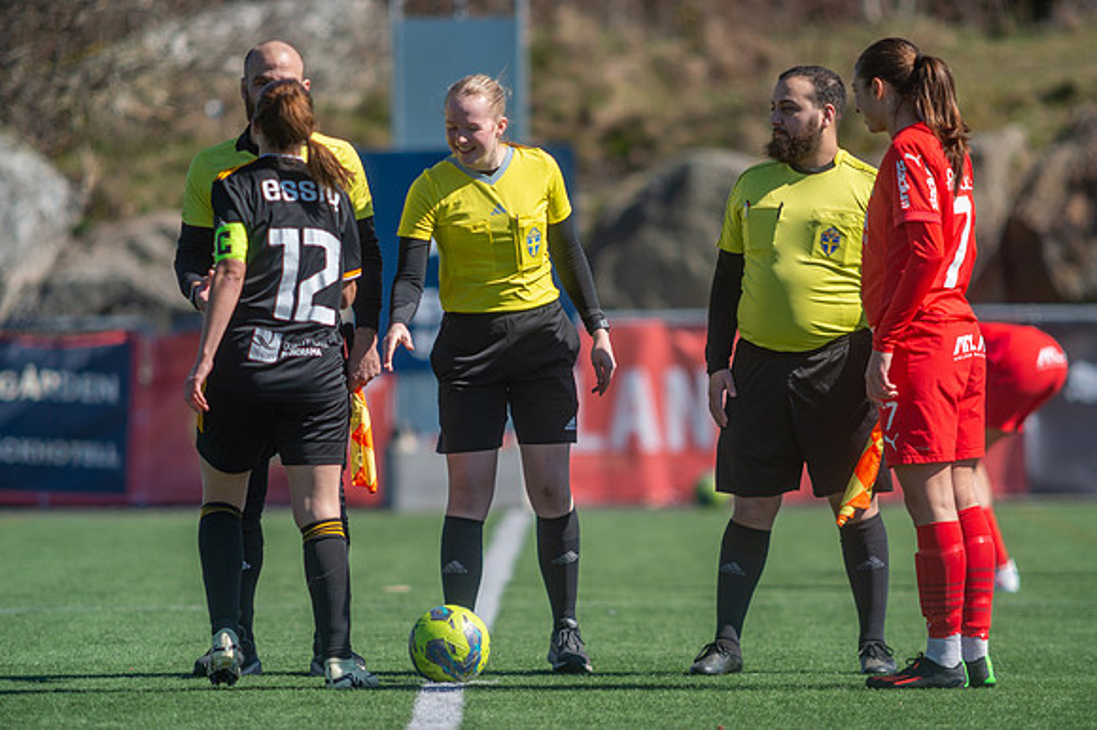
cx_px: 548
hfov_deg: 4.9
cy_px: 365
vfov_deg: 3.2
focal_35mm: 423
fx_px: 12881
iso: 180
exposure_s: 1/1600
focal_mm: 420
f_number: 4
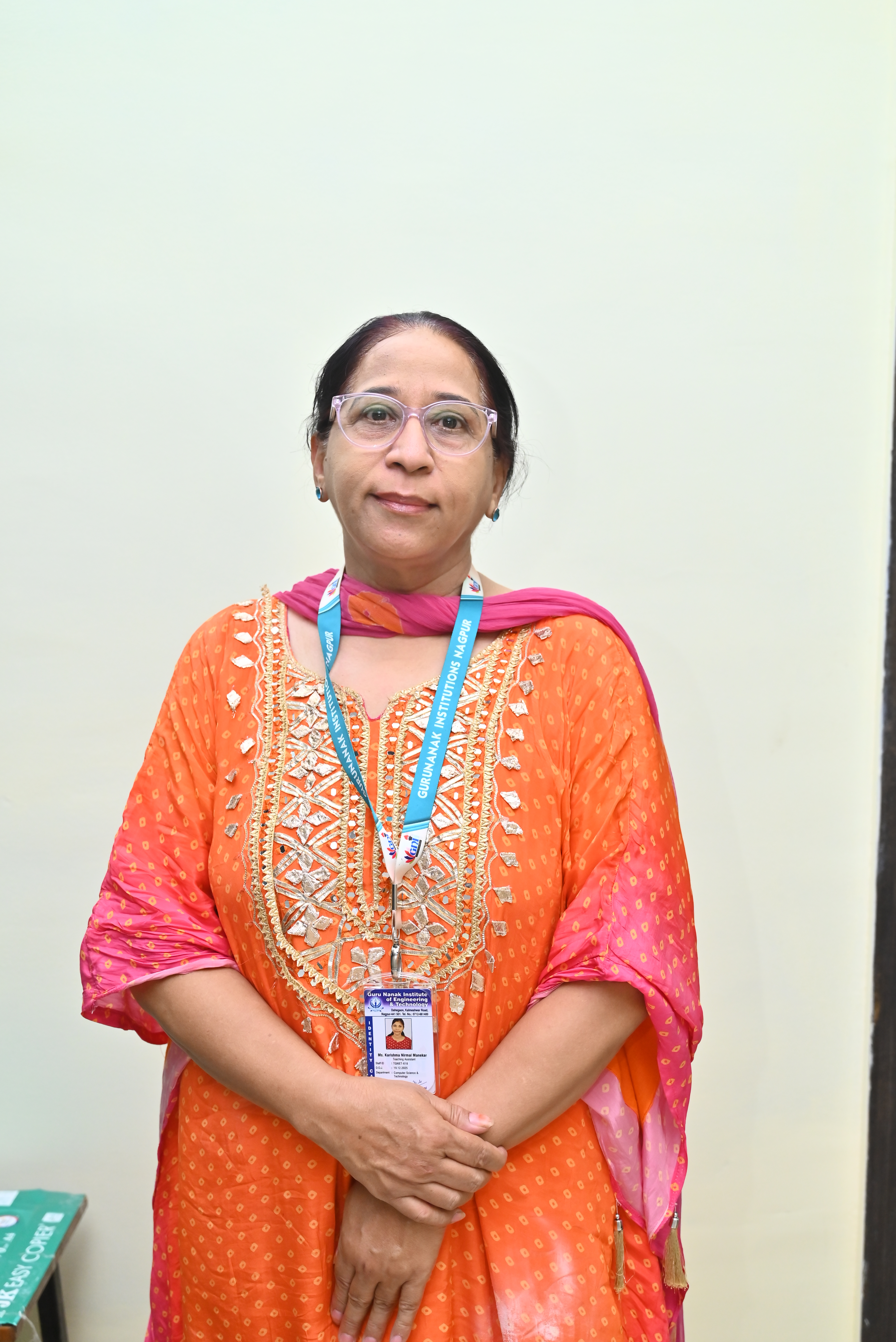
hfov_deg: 29.9
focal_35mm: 45
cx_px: 448
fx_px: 1678
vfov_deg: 43.6
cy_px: 671
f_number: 4.5
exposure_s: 1/160
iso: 800
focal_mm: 45
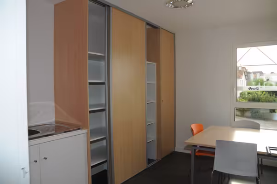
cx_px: 138
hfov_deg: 67.4
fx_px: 208
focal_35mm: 27
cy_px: 92
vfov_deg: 47.8
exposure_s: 1/100
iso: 200
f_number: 5
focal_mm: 18
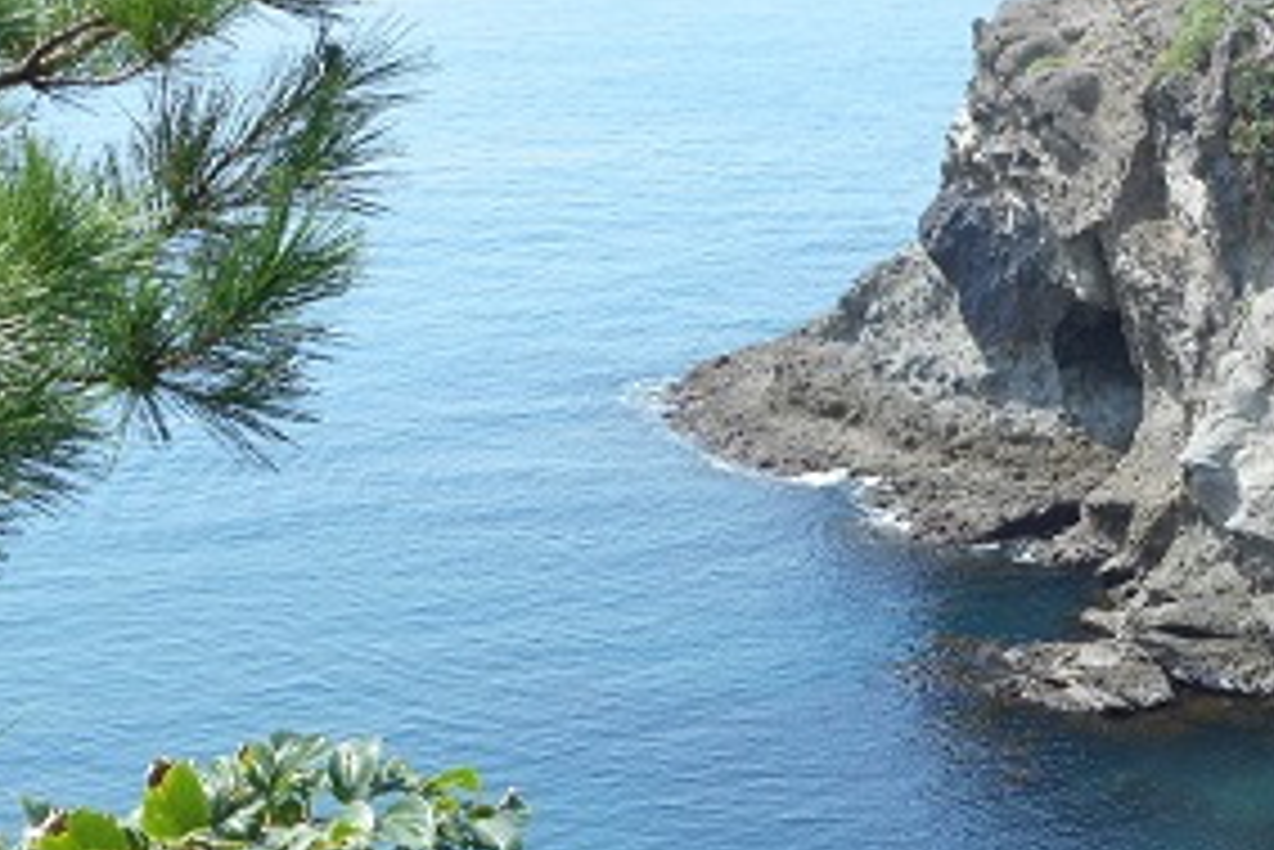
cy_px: 751
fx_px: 3186
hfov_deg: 22.3
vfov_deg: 15.1
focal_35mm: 90
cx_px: 1026
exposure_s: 1/200
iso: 80
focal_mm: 9.1
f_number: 4.9
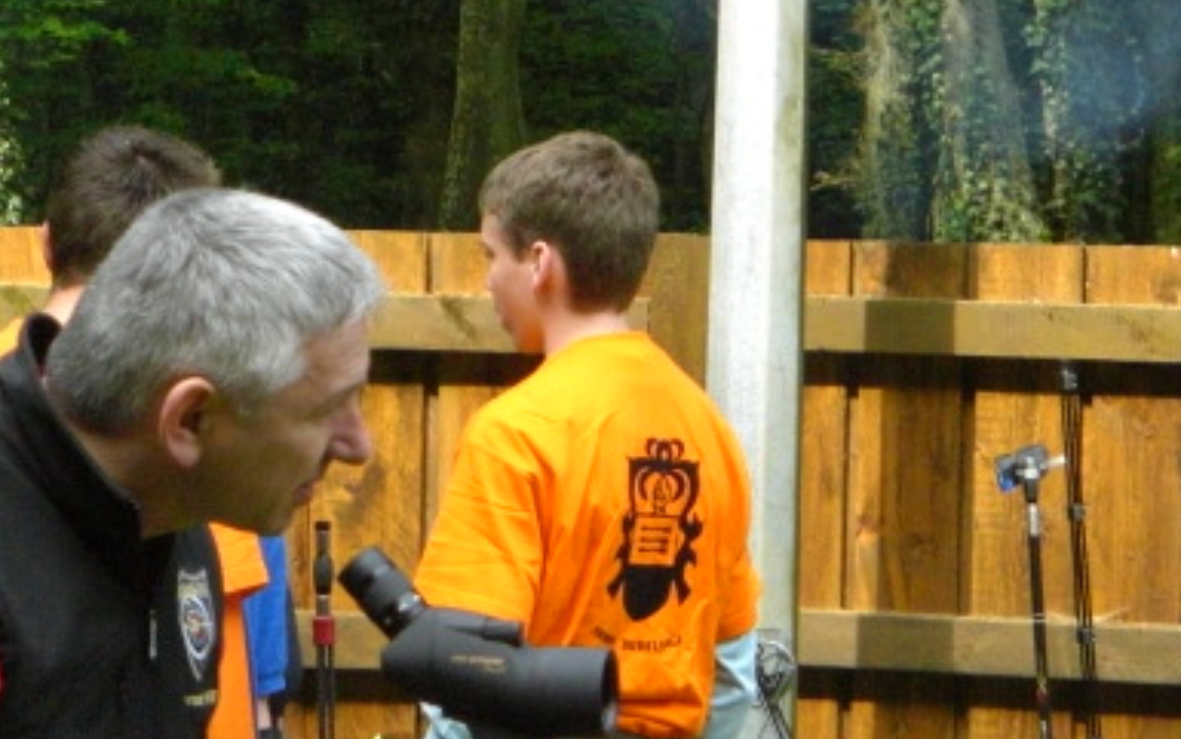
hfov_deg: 6.6
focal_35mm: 319
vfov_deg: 4.1
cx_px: 684
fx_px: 10272
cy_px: 291
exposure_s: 1/320
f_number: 4.6
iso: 400
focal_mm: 29.9
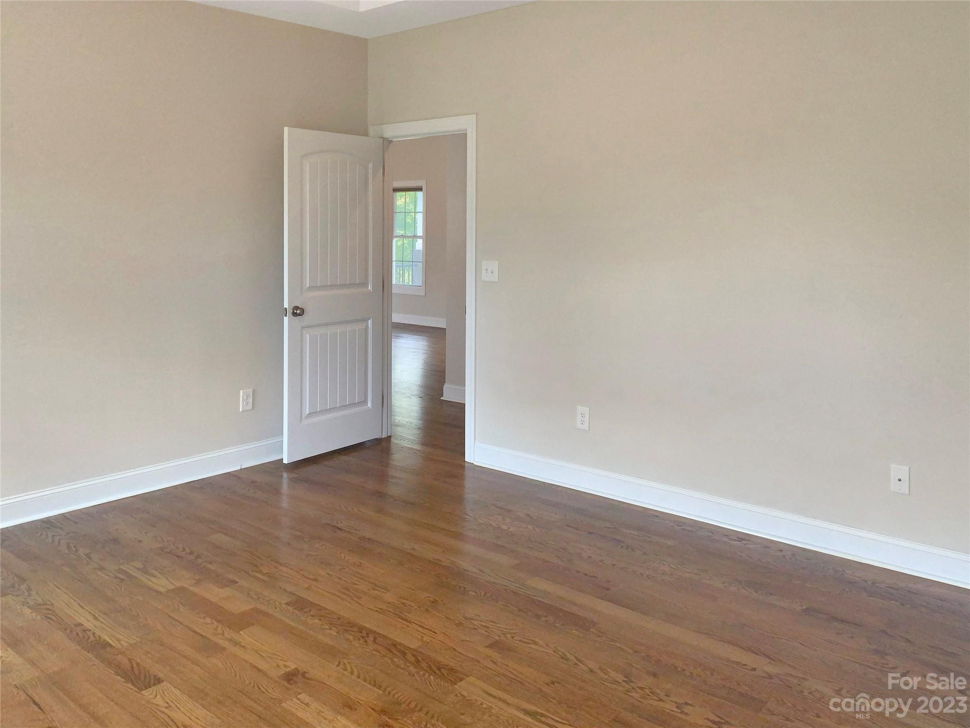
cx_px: 485
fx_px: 813
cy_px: 364
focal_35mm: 29
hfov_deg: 61.7
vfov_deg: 48.2
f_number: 1.8
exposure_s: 1/60
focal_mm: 3
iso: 40
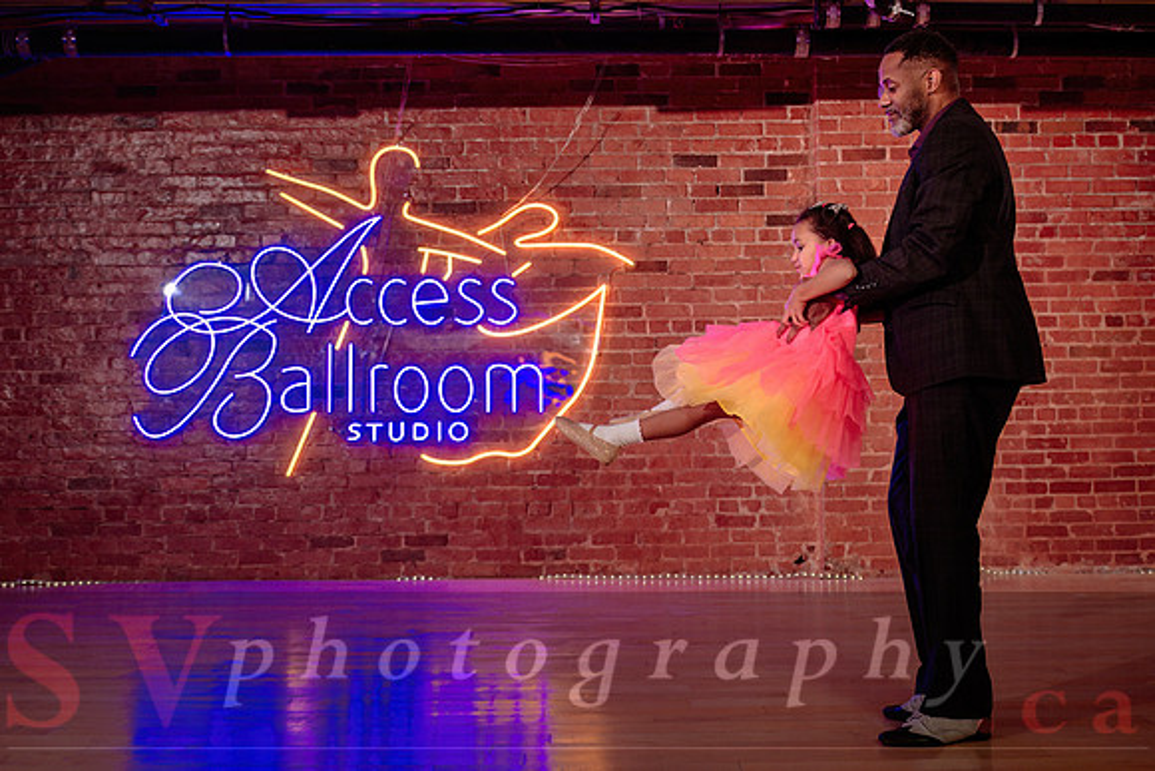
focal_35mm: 41
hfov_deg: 46.9
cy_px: 370
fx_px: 1331
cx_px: 597
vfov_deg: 32.3
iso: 500
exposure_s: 1/250
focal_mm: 28
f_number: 2
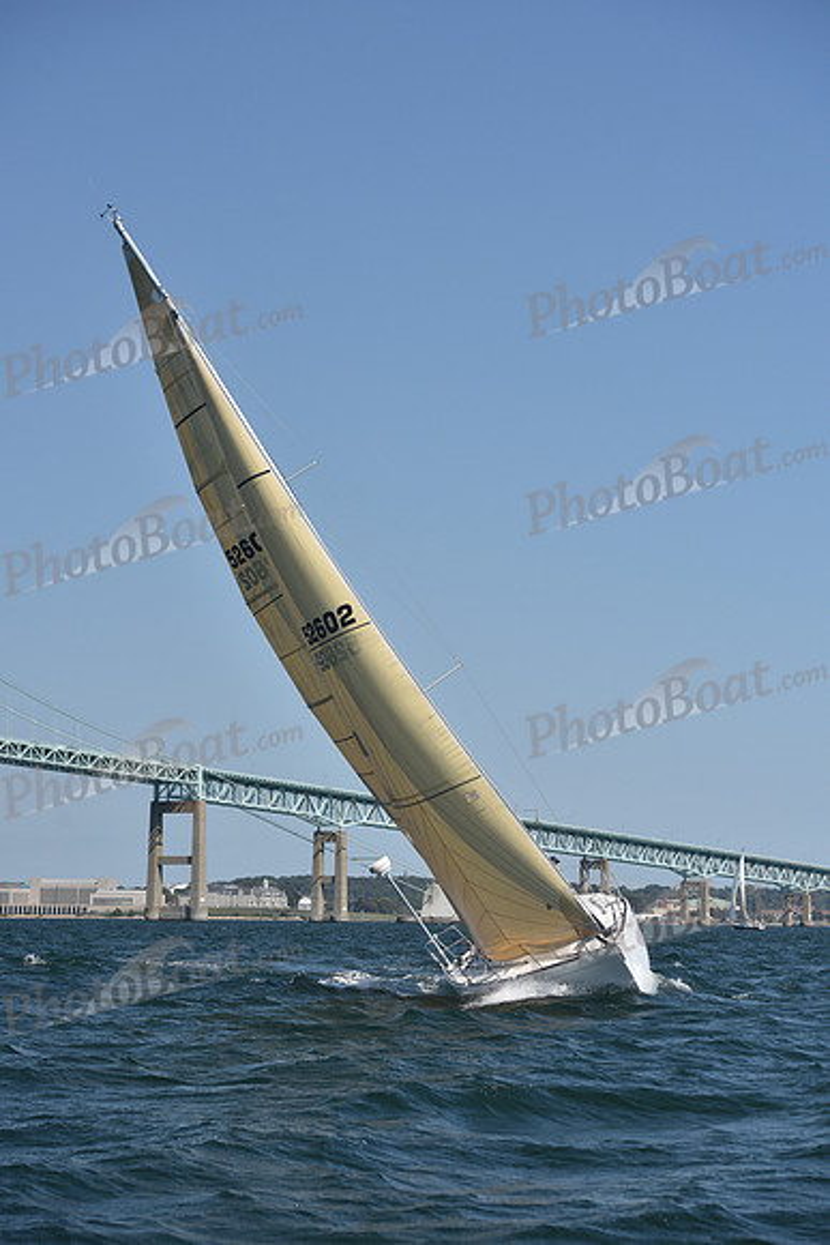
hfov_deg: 16.7
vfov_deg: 24.8
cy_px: 622
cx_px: 415
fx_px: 2834
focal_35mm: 82
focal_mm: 82
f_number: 5.6
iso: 250
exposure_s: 1/1000
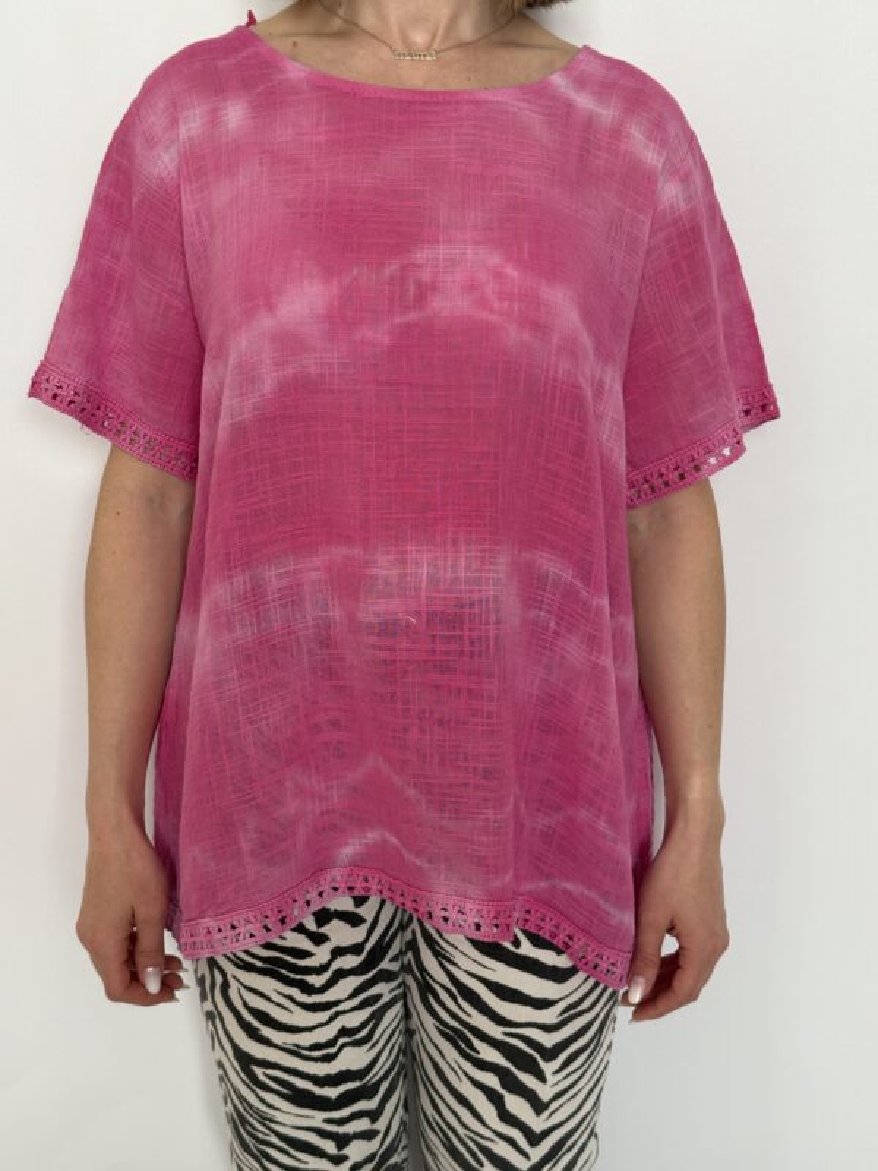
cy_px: 586
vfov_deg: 39.7
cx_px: 439
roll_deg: -0.6
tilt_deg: -12.8
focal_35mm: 48
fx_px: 1623
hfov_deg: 30.3
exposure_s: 1/94
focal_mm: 6.76
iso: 100
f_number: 1.78
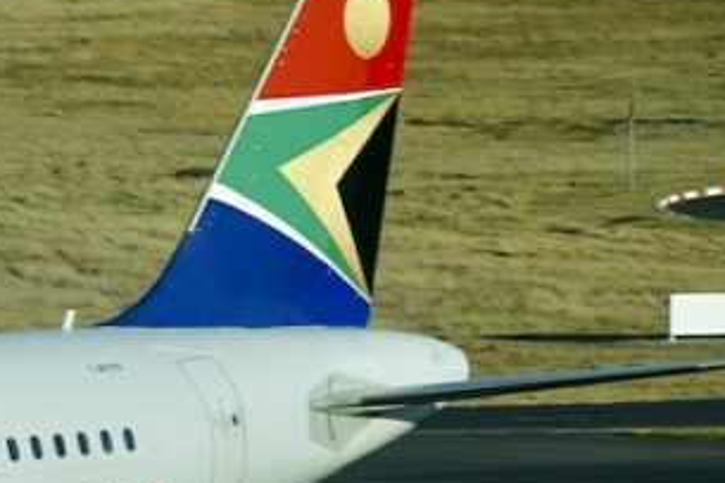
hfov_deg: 3.1
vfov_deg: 2.1
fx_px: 13264
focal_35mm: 659
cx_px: -128
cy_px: 510
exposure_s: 1/1600
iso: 100
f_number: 4
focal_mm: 196
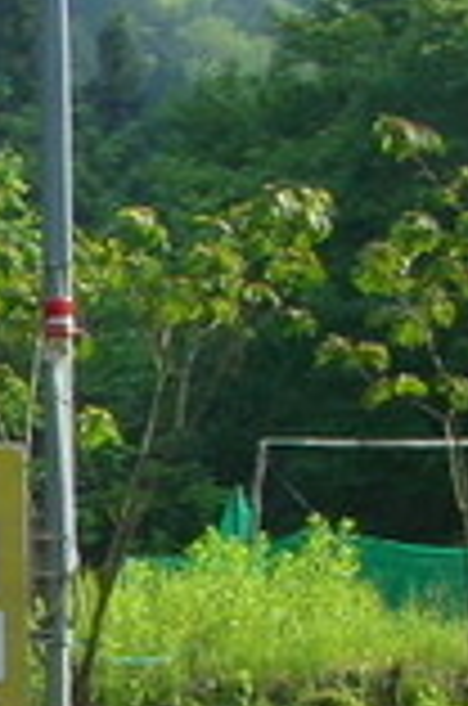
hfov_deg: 6.5
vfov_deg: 11.0
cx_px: -1130
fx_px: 3643
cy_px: 612
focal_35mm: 186
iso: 50
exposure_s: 1/35.4
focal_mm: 5.8
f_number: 8.5
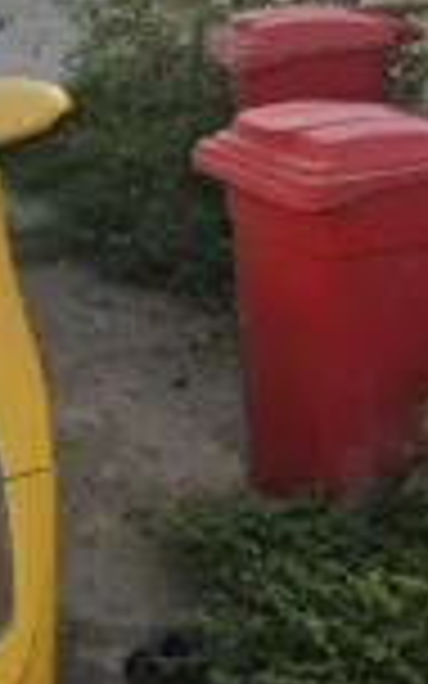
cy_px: 225
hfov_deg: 17.9
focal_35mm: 64
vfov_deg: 31.7
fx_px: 1194
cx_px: -239
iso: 80
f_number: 1.7
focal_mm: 6.3
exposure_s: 1/3084
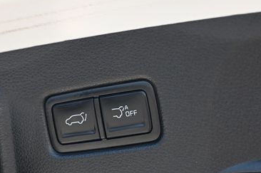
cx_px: 101
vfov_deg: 15.9
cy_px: 125
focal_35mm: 85
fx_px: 618
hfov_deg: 23.8
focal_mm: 32.5
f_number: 5
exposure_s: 1/160
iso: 400
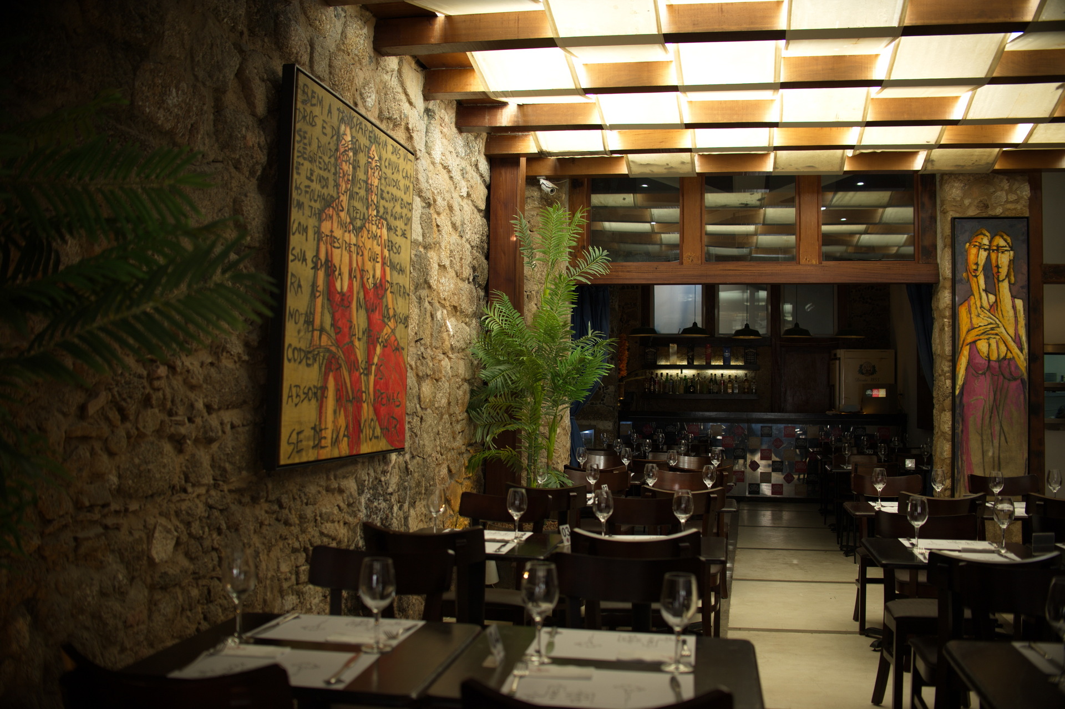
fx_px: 1035
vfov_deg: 37.8
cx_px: 532
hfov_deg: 54.5
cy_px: 354
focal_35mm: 35
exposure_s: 1/50
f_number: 3.5
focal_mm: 35
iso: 200
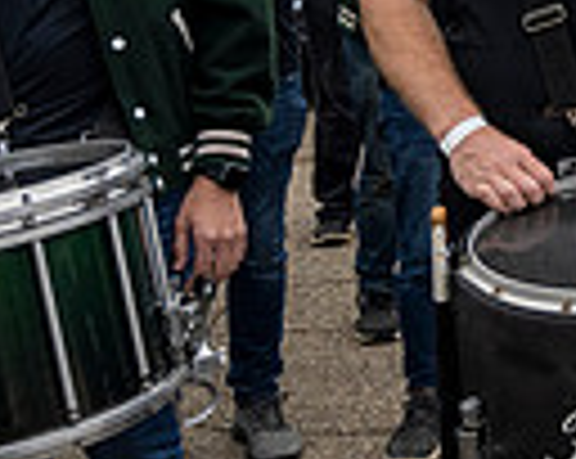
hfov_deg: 16.0
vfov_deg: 14.6
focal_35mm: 102
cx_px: 1030
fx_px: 1736
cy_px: -74
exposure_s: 1/800
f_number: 4
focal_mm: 24
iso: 400
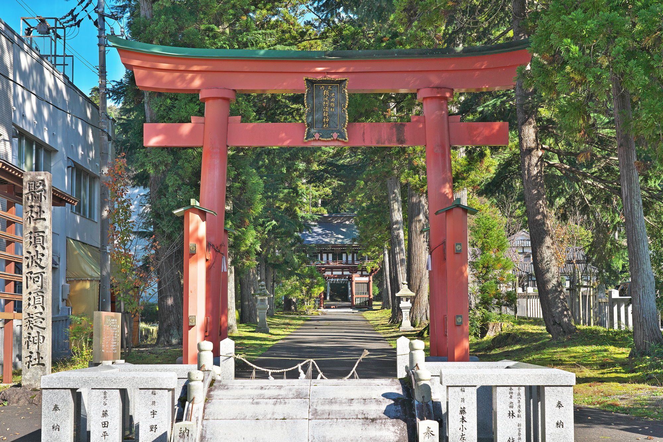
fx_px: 1050
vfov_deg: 23.8
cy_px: 221
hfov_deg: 35.0
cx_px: 332
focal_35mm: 57
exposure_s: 1/250
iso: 125
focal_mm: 57
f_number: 10
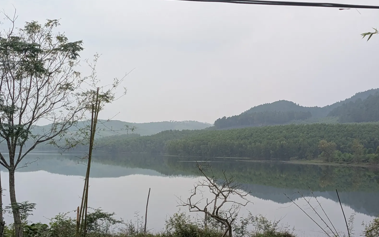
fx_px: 651
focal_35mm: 63
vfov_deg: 20.6
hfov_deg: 32.5
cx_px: 192
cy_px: 143
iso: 24
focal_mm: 6.9
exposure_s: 1/745
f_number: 1.68
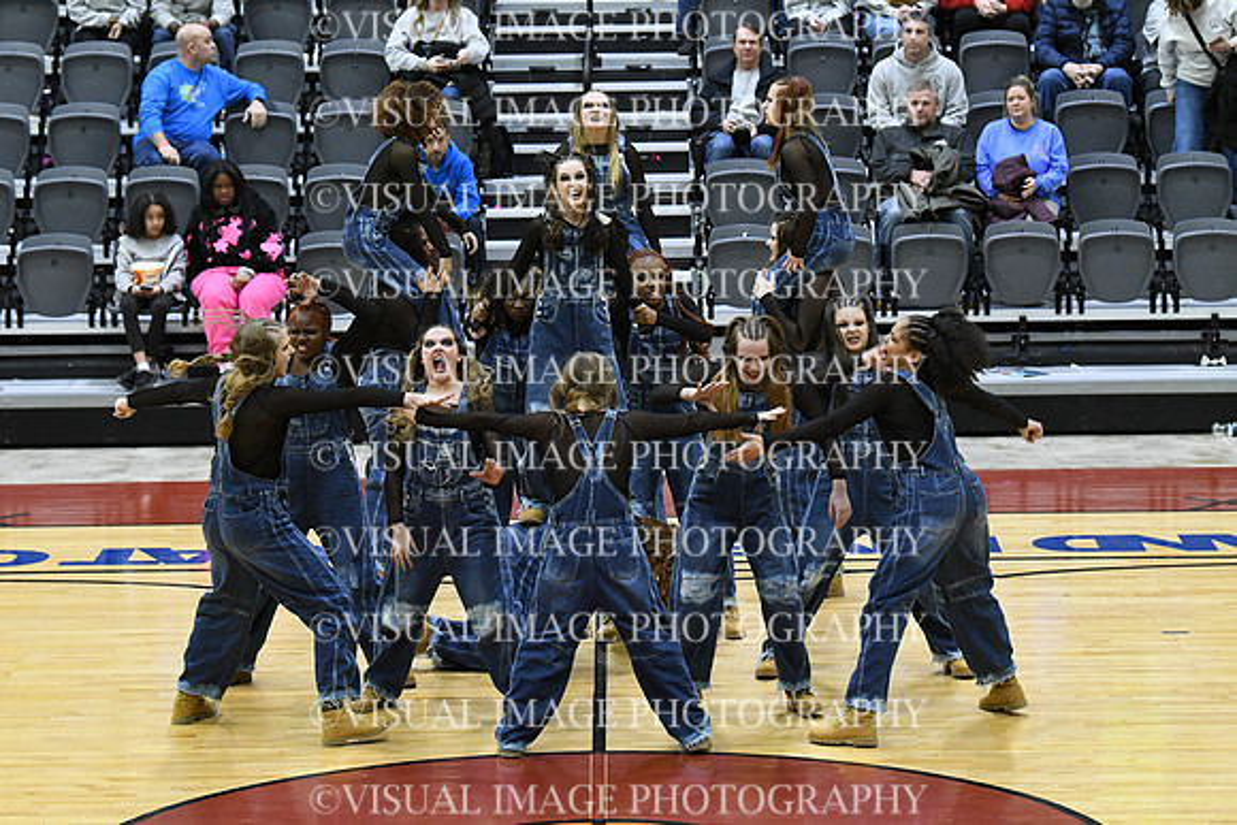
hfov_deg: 13.7
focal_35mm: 150
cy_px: 412
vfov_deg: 9.2
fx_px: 5155
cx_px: 618
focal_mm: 100
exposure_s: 1/250
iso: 4000
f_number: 4
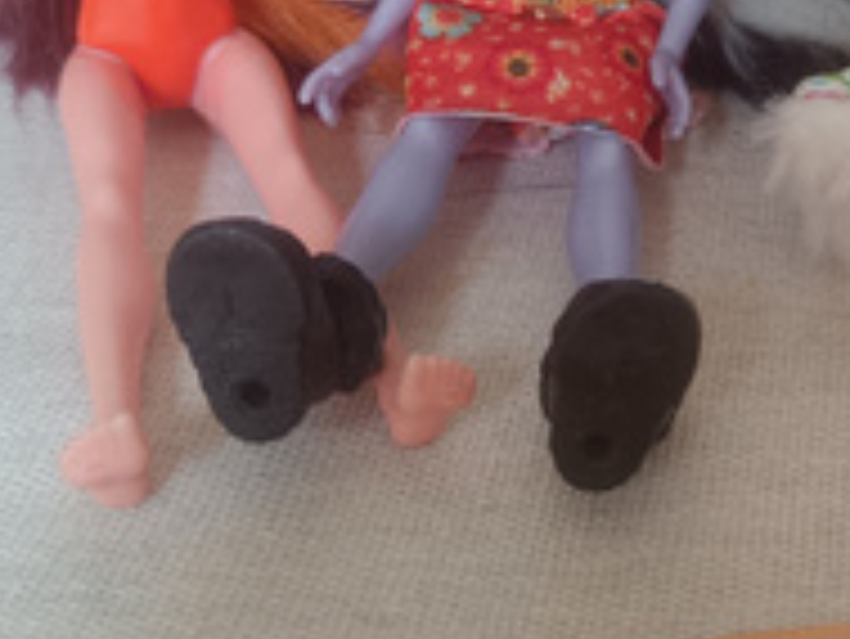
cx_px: 859
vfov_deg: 19.3
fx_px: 1867
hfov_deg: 24.4
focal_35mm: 76
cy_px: 184
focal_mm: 5.59
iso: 169
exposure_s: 1/120
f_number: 1.88
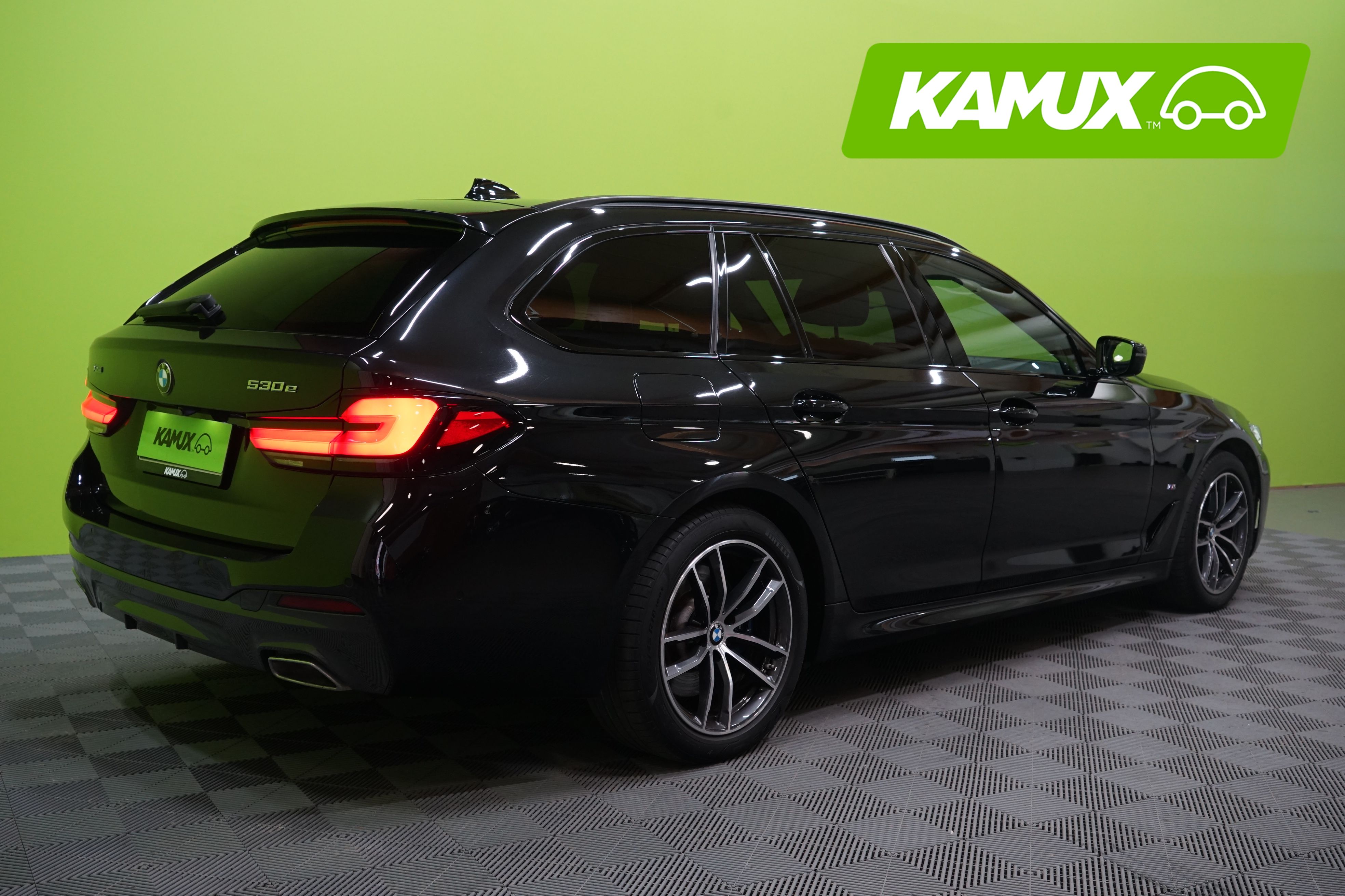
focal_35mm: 36
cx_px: 672
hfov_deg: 53.1
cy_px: 448
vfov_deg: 36.9
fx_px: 1345
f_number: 6.3
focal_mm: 36
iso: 1250
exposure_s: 1/15
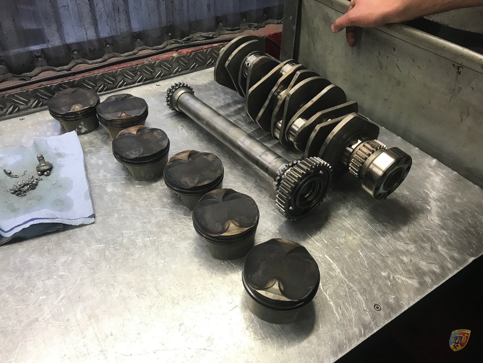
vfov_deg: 49.7
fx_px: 391
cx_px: 242
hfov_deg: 63.4
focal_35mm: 28
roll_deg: -1.3
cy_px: 182
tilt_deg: -42.0
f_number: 1.8
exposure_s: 1/33
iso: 40
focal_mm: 3.99
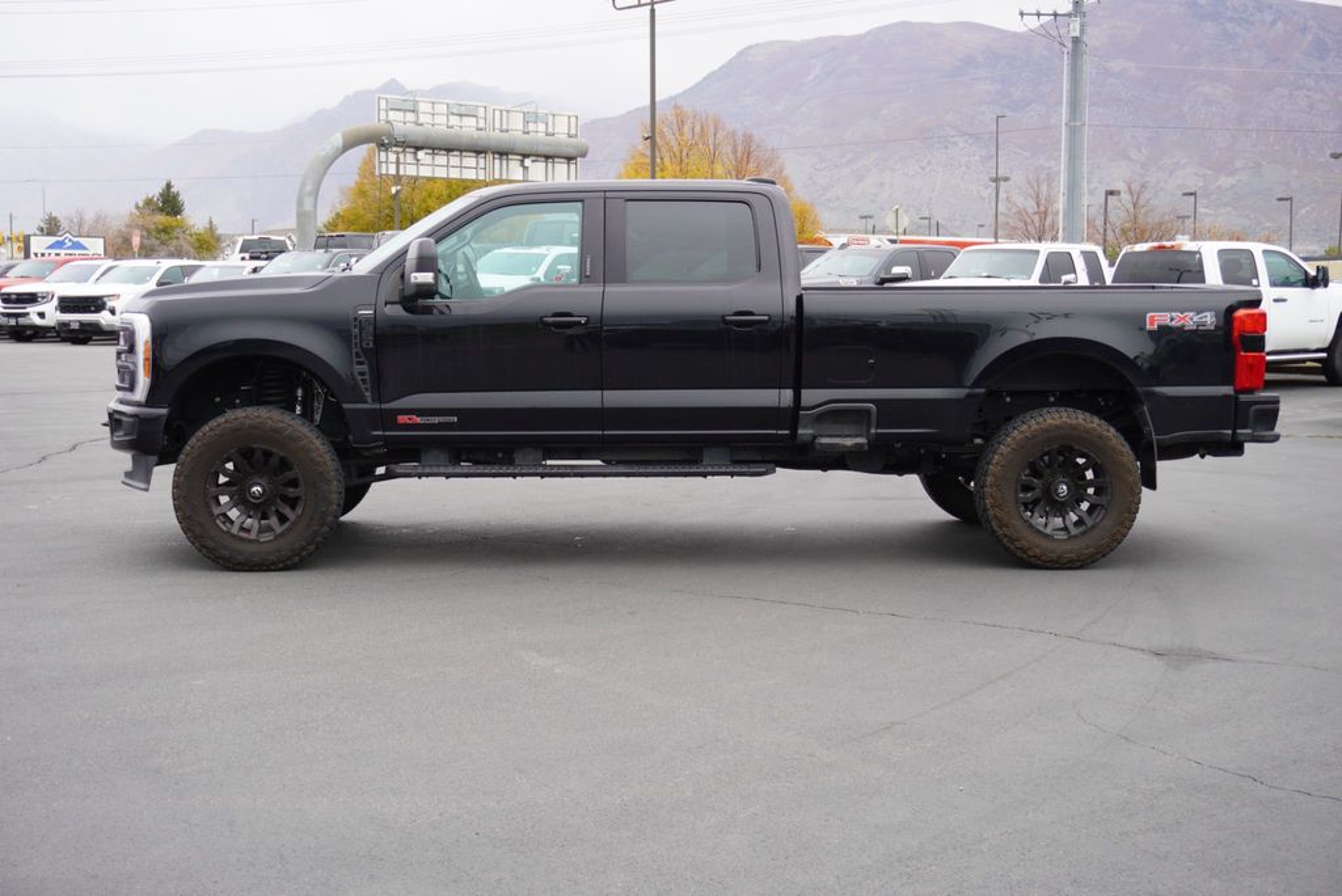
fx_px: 1790
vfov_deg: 28.1
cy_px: 448
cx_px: 671
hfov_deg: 41.1
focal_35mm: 48
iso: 160
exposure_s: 1/60
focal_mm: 32
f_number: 5
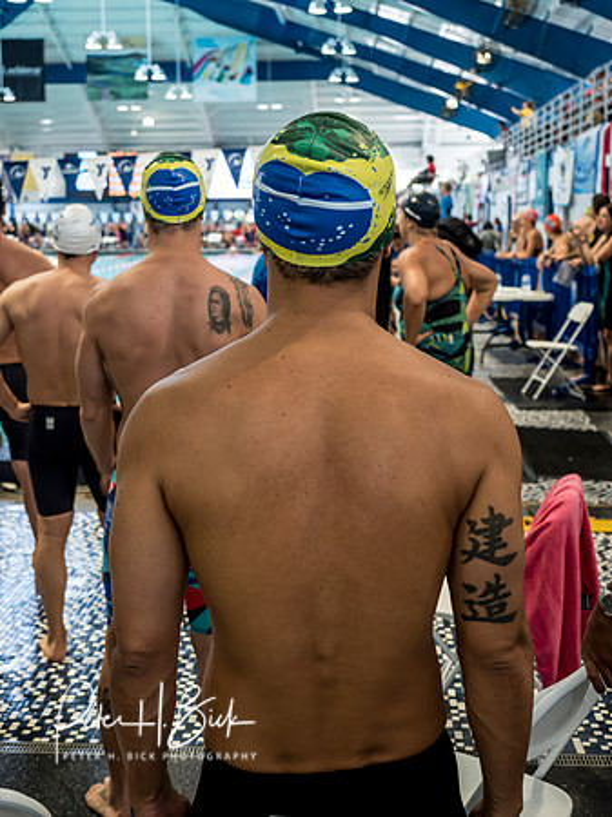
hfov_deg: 31.5
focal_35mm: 46
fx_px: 1085
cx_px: 306
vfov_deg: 41.3
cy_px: 408
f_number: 2.8
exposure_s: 1/125
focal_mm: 23
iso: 1000
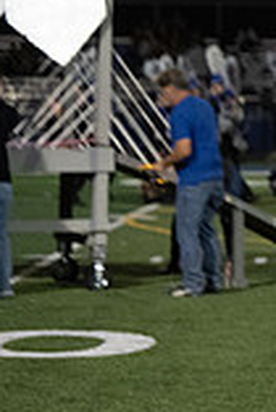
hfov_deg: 5.1
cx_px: 744
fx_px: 2960
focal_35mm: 258
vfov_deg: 8.0
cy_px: 133
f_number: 2.8
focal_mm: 70
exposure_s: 1/1250
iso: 5000
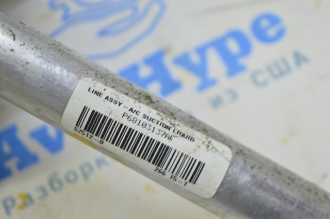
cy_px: 110
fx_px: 755
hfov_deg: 24.6
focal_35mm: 82
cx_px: 165
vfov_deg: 16.5
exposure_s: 1/20
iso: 400
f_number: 5.6
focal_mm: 55
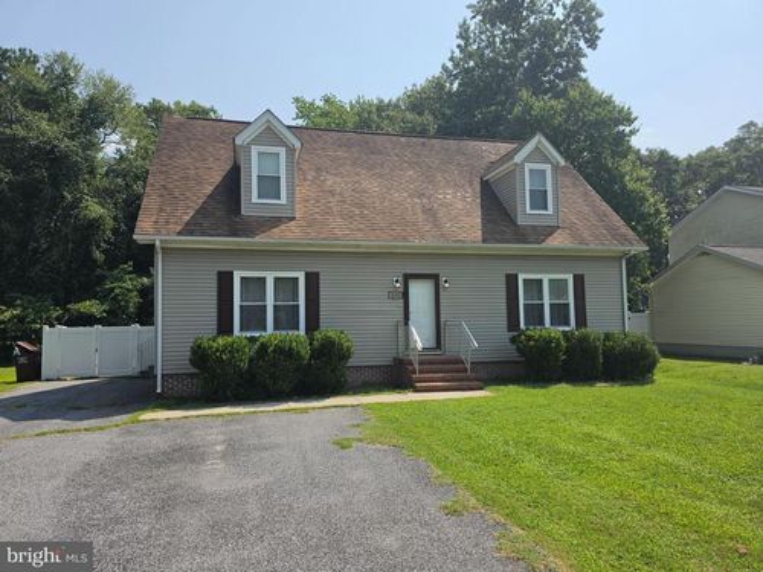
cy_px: 286
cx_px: 382
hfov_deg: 73.9
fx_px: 507
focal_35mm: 23
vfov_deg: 58.9
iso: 50
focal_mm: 6.5
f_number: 1.4
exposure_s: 1/7939
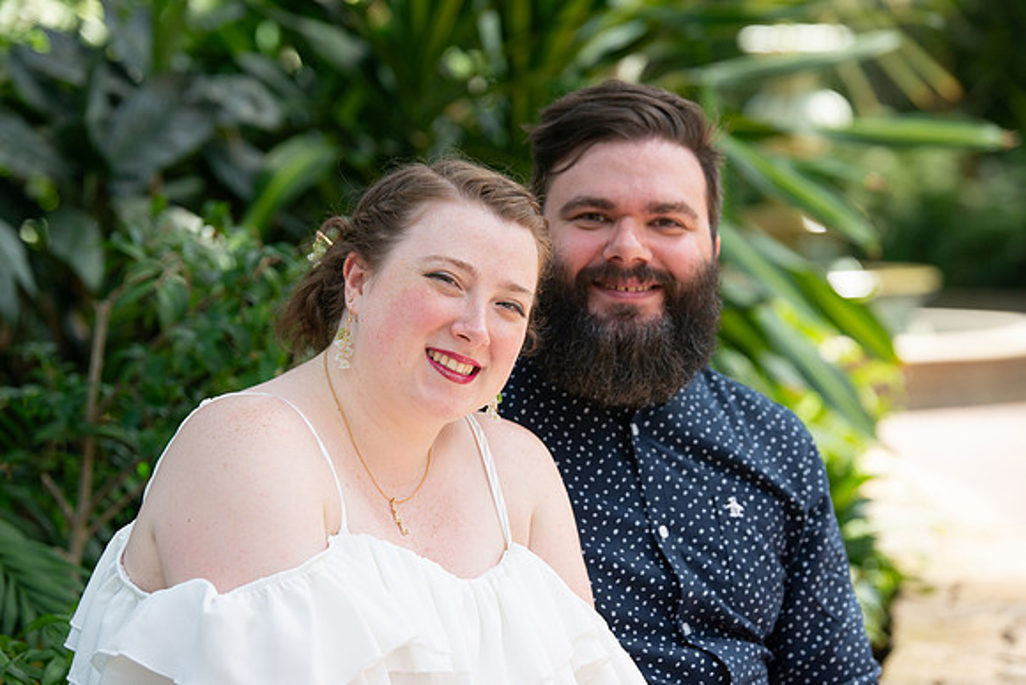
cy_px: 342
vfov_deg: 10.6
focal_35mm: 130
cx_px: 513
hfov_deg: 15.8
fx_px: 3706
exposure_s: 1/400
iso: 320
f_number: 4.5
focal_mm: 130
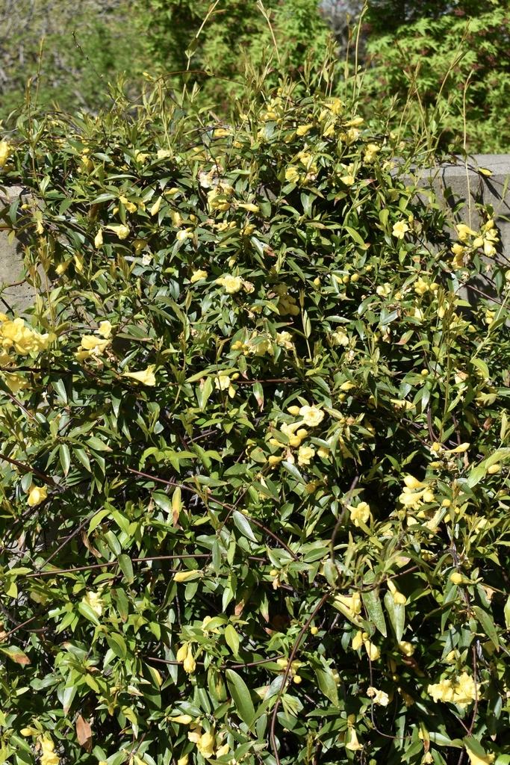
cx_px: 255
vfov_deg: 33.4
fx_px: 1274
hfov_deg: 22.6
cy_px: 382
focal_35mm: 60
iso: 100
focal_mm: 40
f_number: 8
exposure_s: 1/250
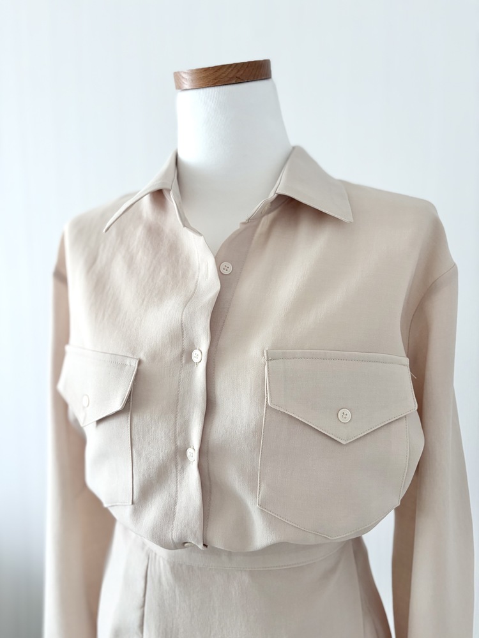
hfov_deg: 53.1
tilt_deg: -7.4
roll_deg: -0.1
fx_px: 480
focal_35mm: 26
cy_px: 319
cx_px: 240
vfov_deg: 67.3
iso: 100
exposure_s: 1/60
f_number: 1.6
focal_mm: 5.96
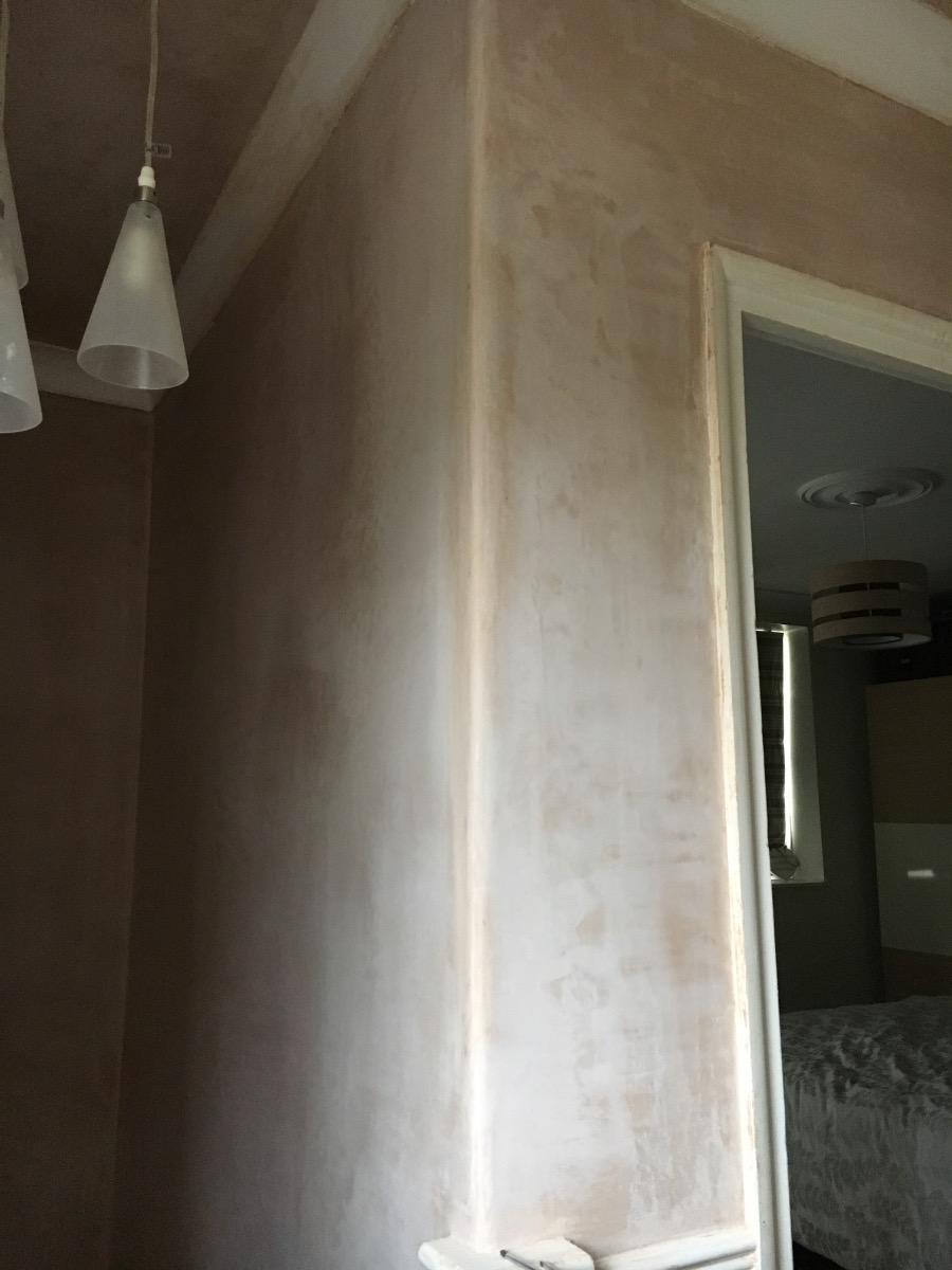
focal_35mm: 29
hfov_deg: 48.2
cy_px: 635
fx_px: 1063
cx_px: 476
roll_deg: -1.1
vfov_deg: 61.7
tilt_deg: +10.5
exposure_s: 1/25
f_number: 2.2
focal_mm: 4.15
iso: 200
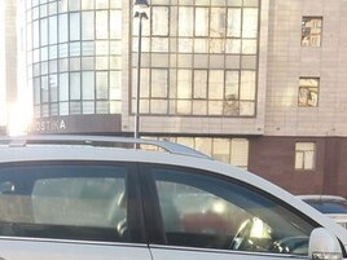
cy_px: 319
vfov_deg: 19.9
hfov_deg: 28.2
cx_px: 179
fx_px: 692
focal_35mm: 69
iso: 40
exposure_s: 1/145
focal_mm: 3.7
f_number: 1.9
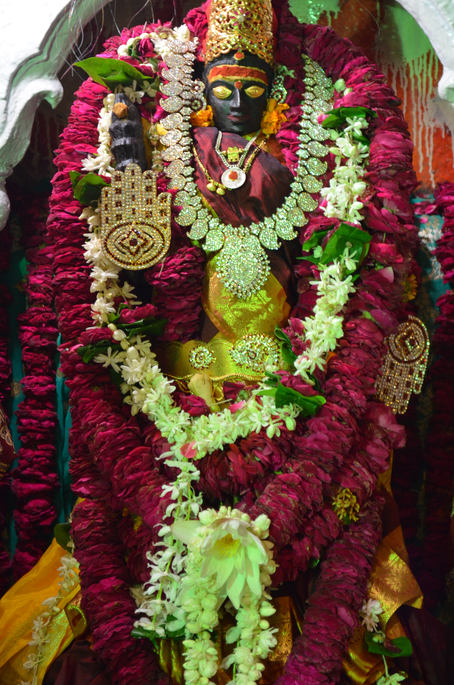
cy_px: 279
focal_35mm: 104
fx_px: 1969
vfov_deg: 19.7
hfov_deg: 13.2
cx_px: 242
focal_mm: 55
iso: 900
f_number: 5.6
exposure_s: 1/30
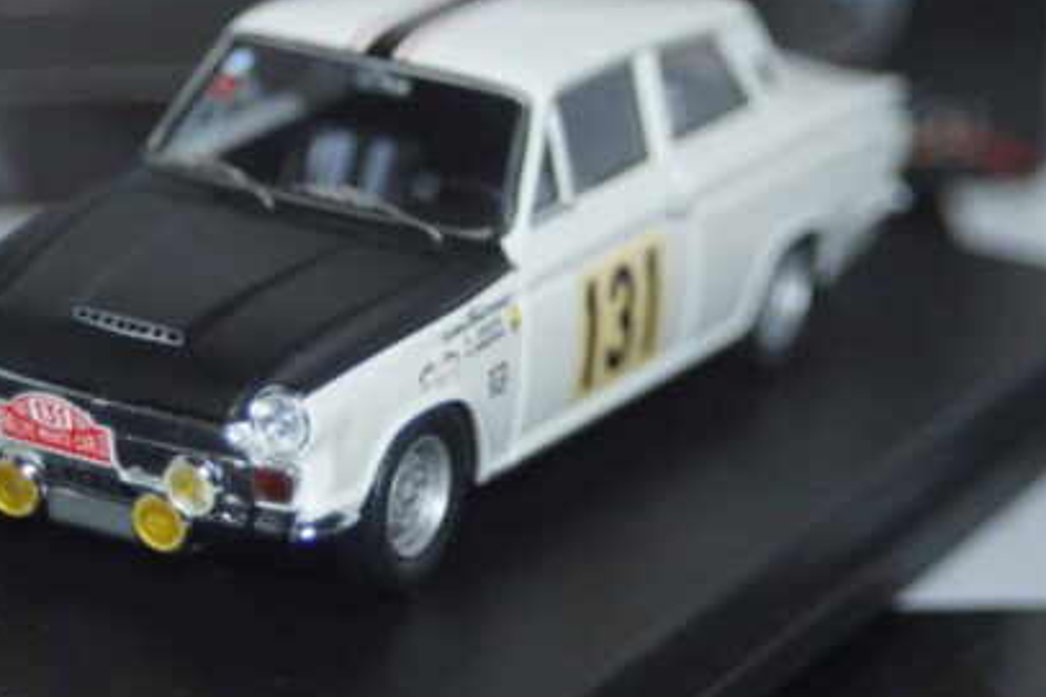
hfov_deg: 11.6
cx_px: 347
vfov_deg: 7.8
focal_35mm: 177
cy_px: 296
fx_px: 5140
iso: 320
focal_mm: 80
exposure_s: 1/100
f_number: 5.6
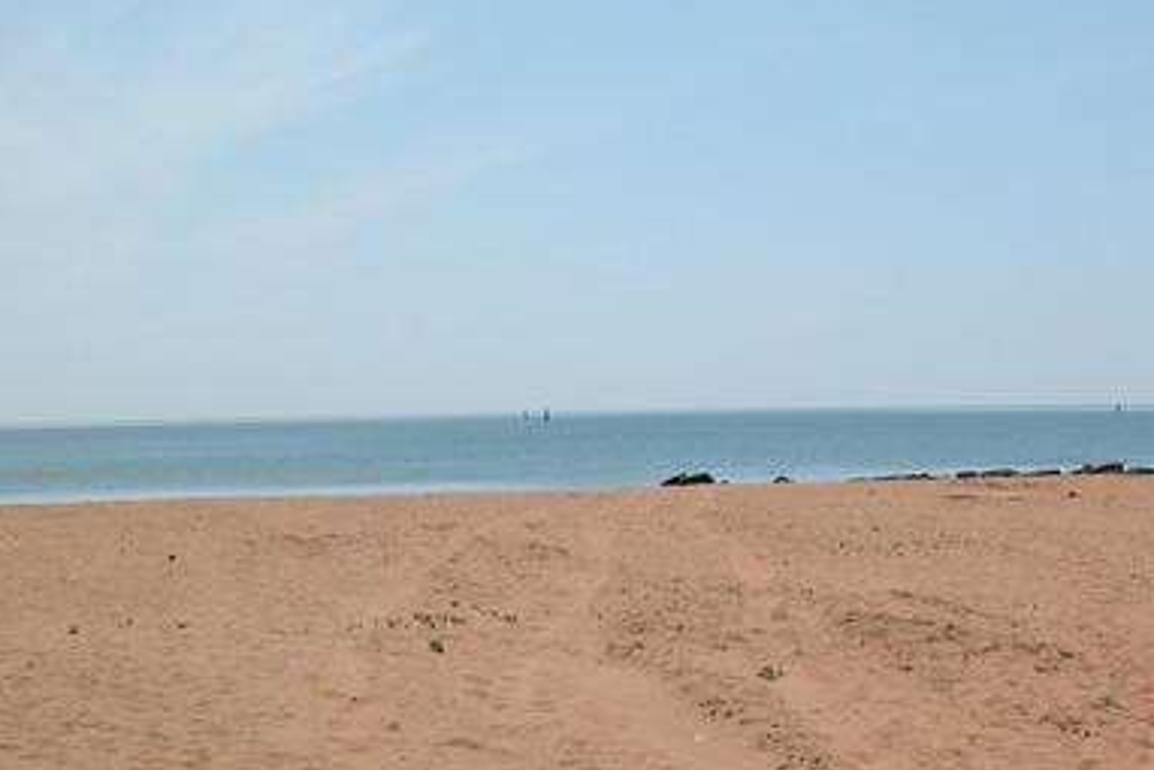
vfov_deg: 22.0
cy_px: 604
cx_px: 961
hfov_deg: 31.8
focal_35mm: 61
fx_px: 1956
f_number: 8
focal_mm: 8.9
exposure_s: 1/452
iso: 100
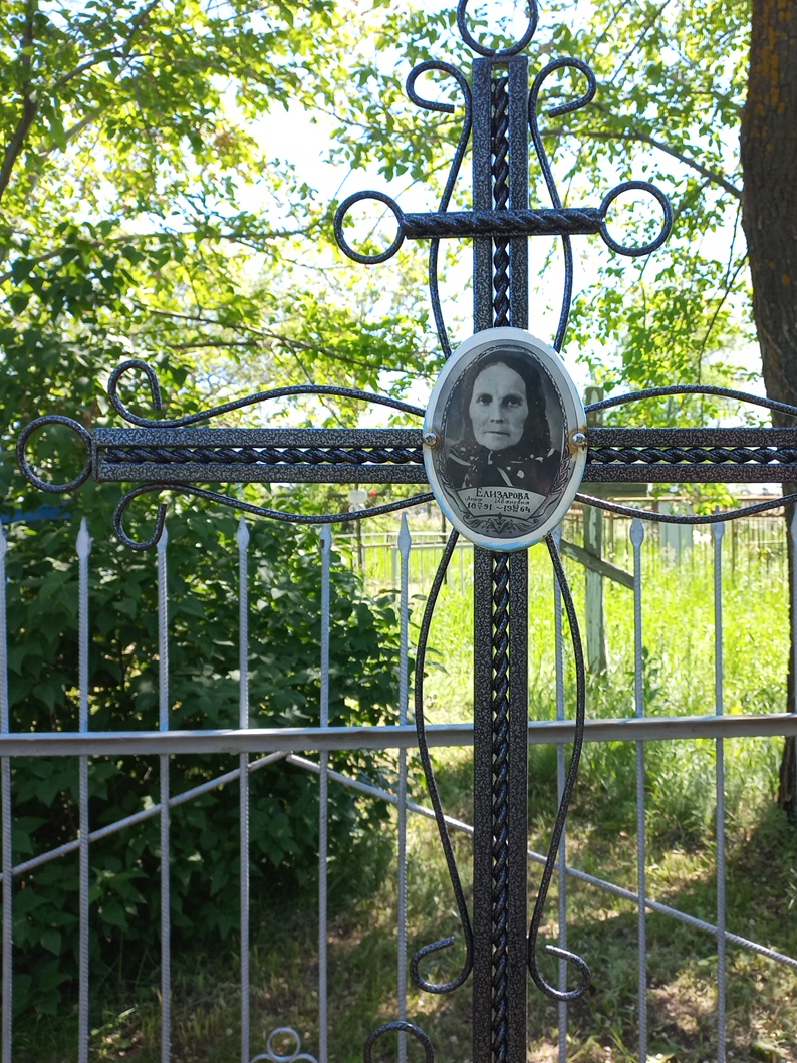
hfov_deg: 41.1
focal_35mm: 34
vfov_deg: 54.0
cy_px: 530
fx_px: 1044
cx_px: 545
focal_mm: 4.6
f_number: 1.8
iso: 25
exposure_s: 1/110
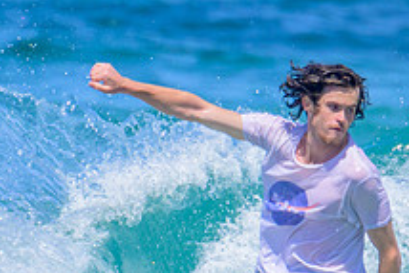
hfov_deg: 0.7
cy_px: 245
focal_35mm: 2943
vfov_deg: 0.5
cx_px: 277
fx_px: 33457
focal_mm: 800
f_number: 11
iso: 1000
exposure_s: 1/2000
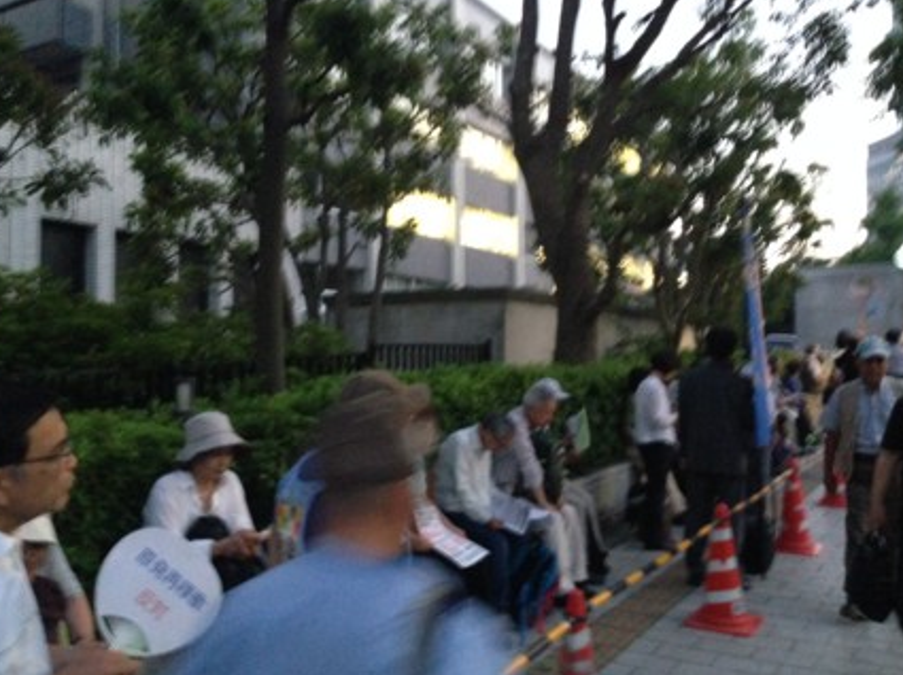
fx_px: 912
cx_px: 446
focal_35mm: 35
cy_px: 329
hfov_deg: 52.7
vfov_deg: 40.6
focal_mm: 4.12
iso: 500
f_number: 2.4
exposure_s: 1/15
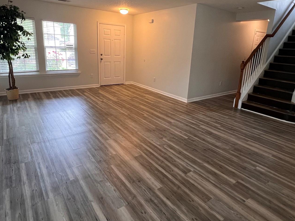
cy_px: 93
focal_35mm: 21
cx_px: 151
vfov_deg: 63.1
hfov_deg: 79.0
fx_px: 179
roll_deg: -2.0
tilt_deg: -13.4
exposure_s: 1/60
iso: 200
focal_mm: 1.57
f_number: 1.8
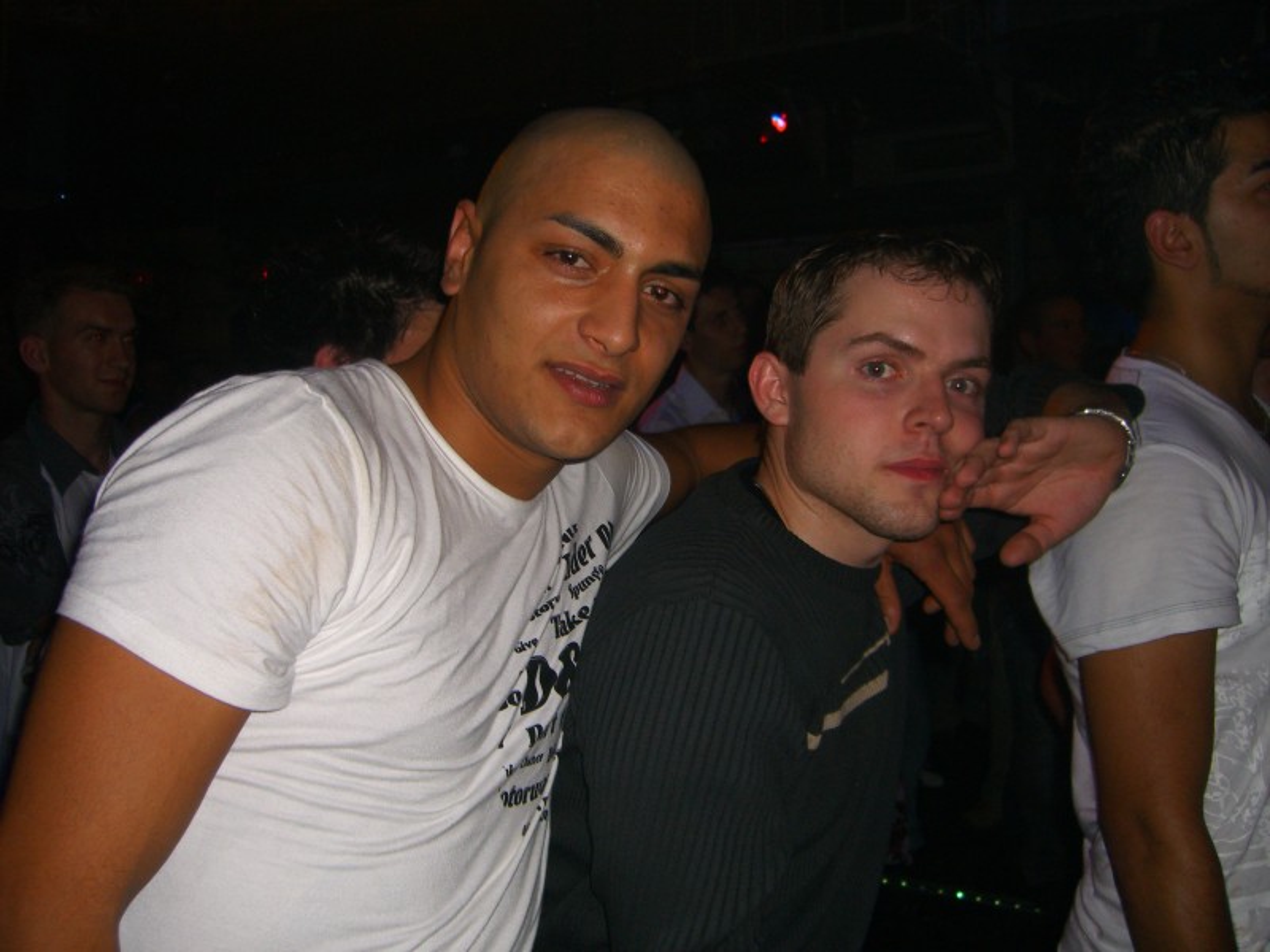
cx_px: 635
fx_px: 1394
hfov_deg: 49.0
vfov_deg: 37.7
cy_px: 476
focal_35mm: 38
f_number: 2.8
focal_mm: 7.9
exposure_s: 1/60
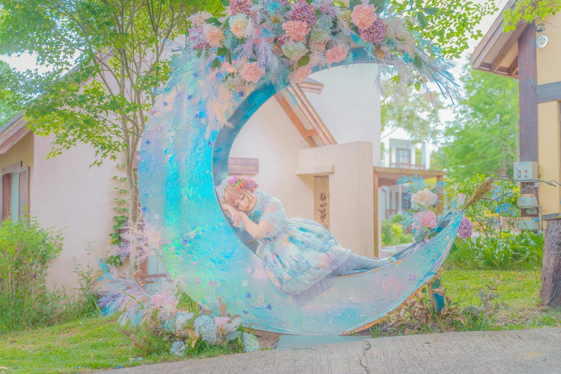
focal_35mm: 35
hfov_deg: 54.4
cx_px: 280
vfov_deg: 37.9
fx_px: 545
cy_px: 187
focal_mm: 35
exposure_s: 1/200
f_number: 2.8
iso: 250
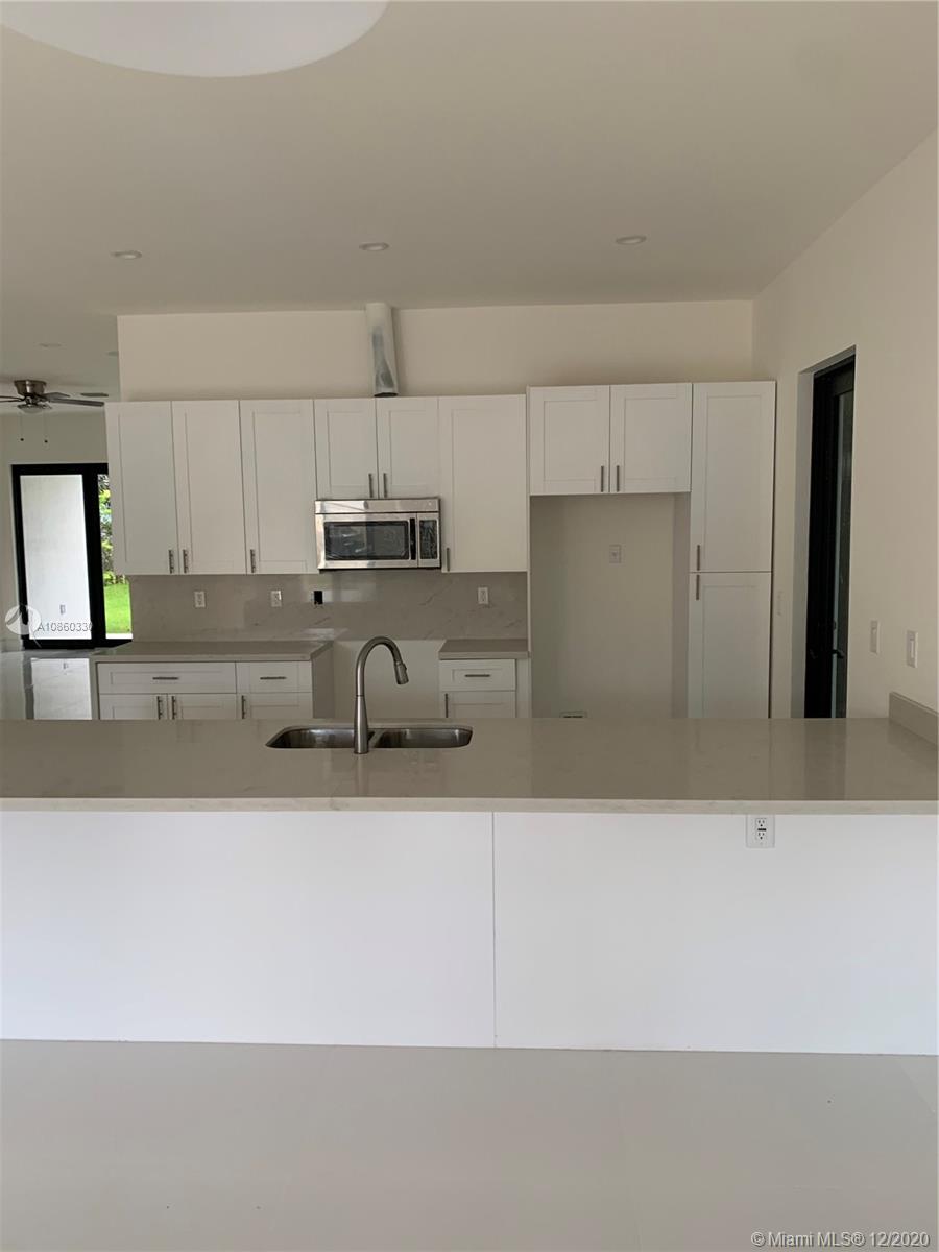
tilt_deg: -5.5
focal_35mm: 26
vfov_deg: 67.3
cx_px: 470
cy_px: 626
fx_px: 940
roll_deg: +0.1
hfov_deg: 53.1
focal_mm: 4.25
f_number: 1.8
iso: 100
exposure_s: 1/60
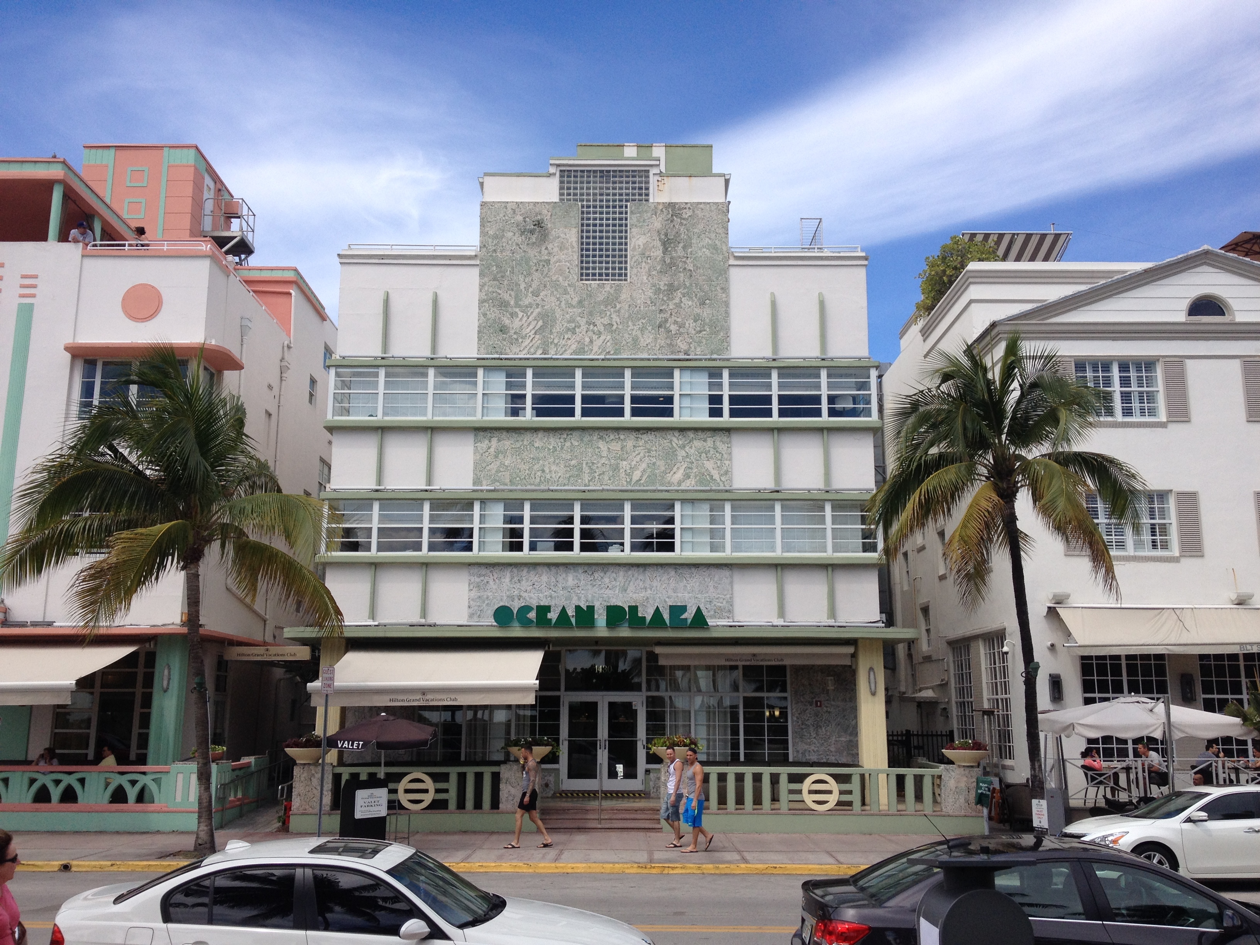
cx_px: 630
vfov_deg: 40.7
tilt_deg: +9.5
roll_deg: +0.3
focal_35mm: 35
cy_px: 472
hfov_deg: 52.6
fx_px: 1274
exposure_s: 1/1453
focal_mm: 4.28
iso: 50
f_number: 2.4
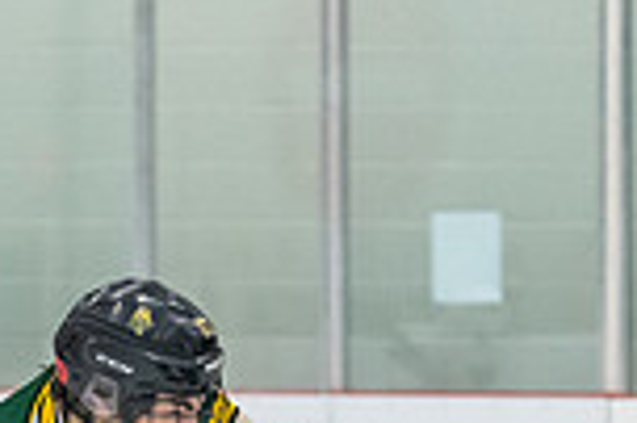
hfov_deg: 4.5
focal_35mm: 458
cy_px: 688
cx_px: 200
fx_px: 8095
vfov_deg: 3.0
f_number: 2.8
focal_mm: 86
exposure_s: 1/800
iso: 4000
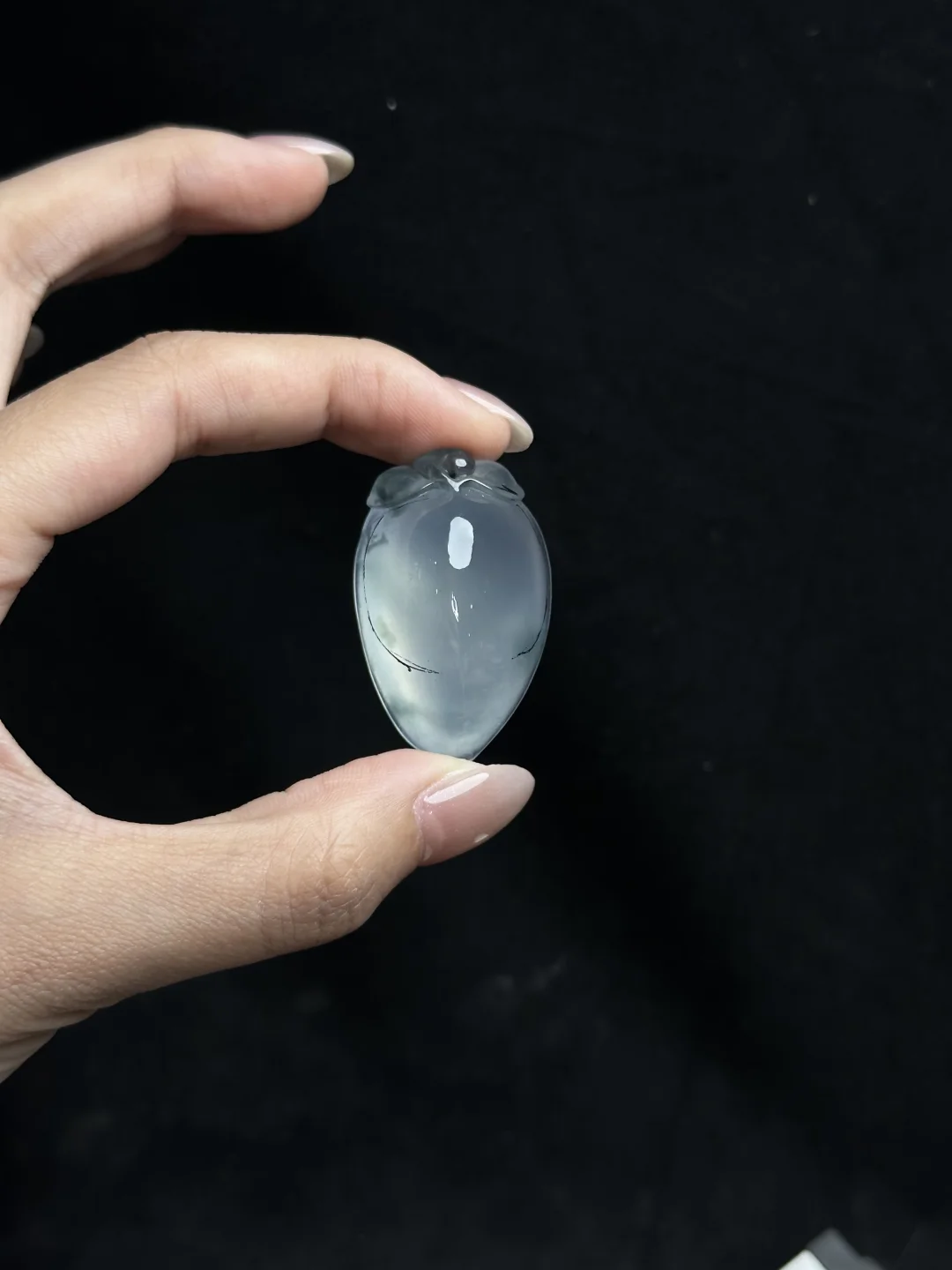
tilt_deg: -38.3
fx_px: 1760
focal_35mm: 48
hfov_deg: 30.3
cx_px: 476
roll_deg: -9.4
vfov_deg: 39.7
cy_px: 635
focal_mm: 6.86
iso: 50
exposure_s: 1/186
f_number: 1.78
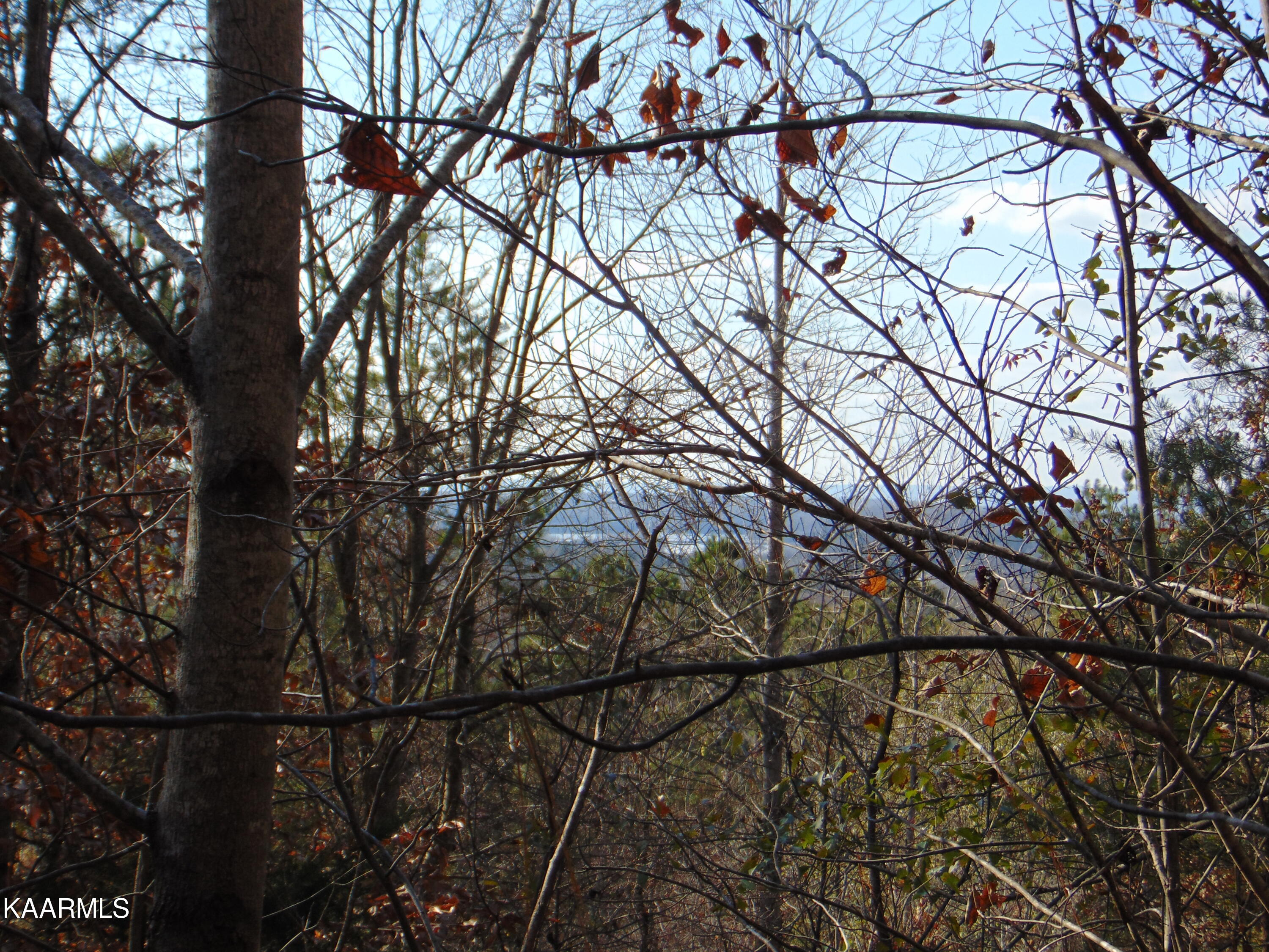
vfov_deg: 24.4
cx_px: 634
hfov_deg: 32.2
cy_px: 476
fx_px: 2200
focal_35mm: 60
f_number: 3.6
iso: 80
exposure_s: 1/640
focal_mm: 10.8
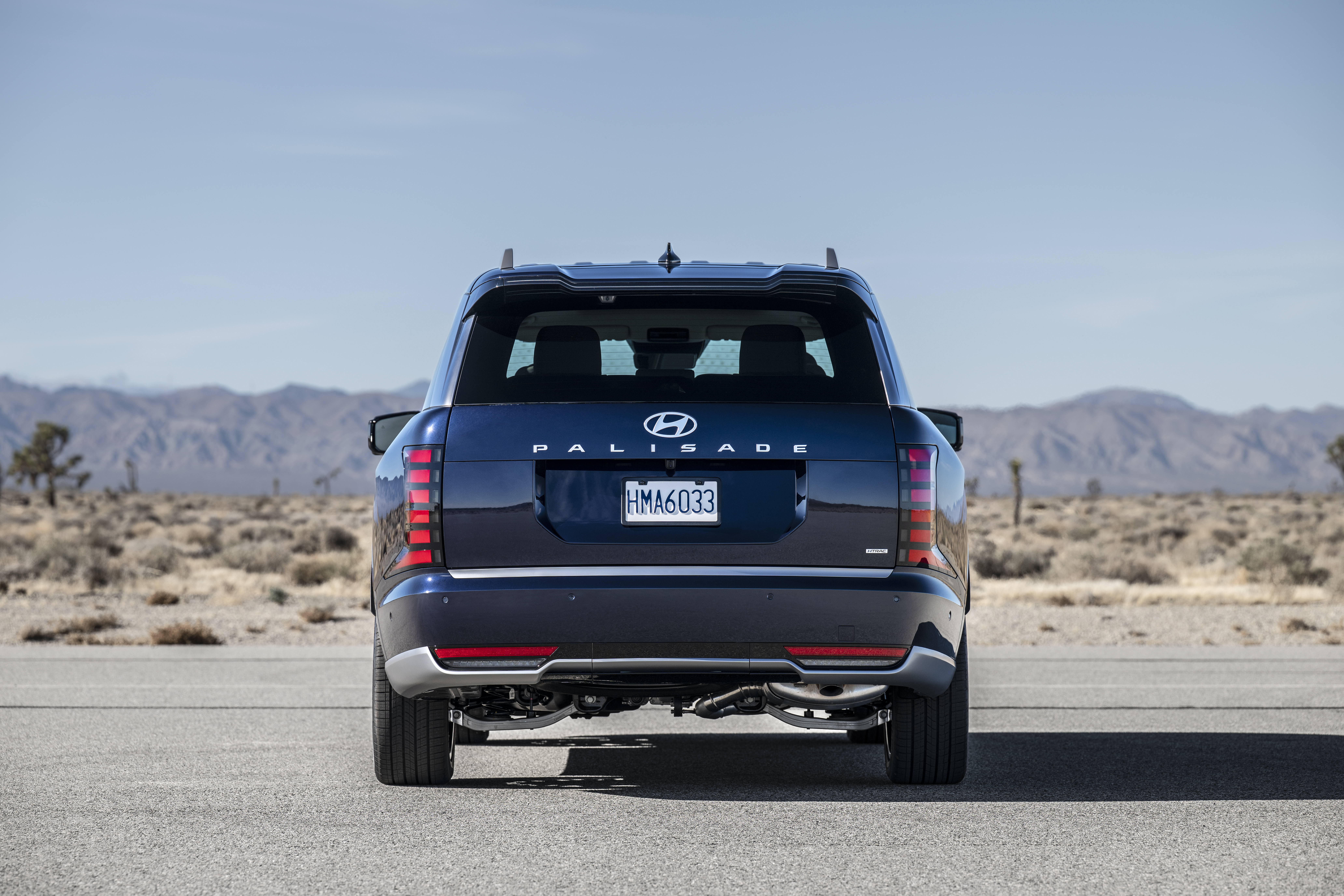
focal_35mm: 115
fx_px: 4293
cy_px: 448
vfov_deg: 11.9
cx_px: 672
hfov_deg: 17.8
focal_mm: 115
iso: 64
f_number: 5
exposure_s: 1/320
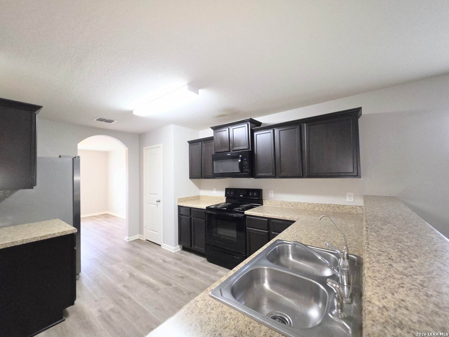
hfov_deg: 106.2
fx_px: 169
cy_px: 168
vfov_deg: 89.9
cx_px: 224
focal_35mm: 13
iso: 250
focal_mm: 2.2
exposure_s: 1/60
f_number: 1.9
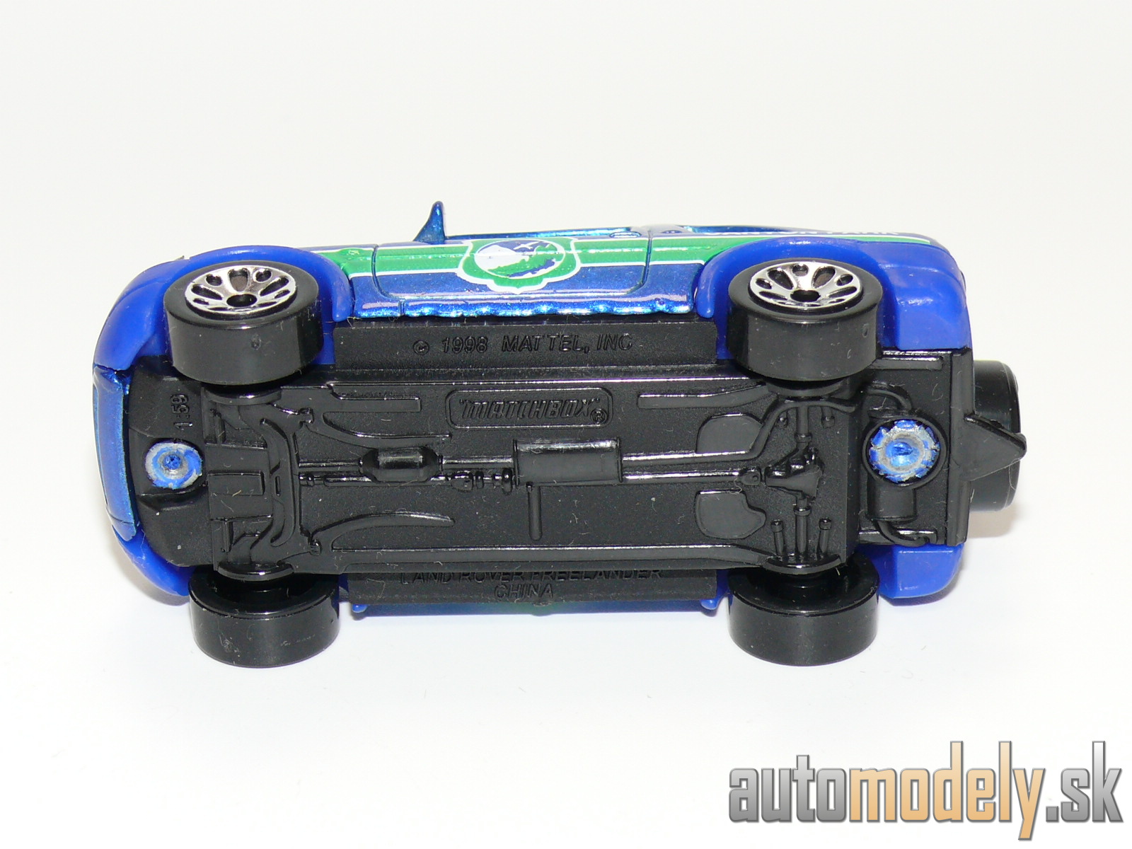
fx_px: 3368
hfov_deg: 19.1
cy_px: 424
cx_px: 566
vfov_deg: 14.4
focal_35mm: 103
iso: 100
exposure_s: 1/30
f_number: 4
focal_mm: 13.5
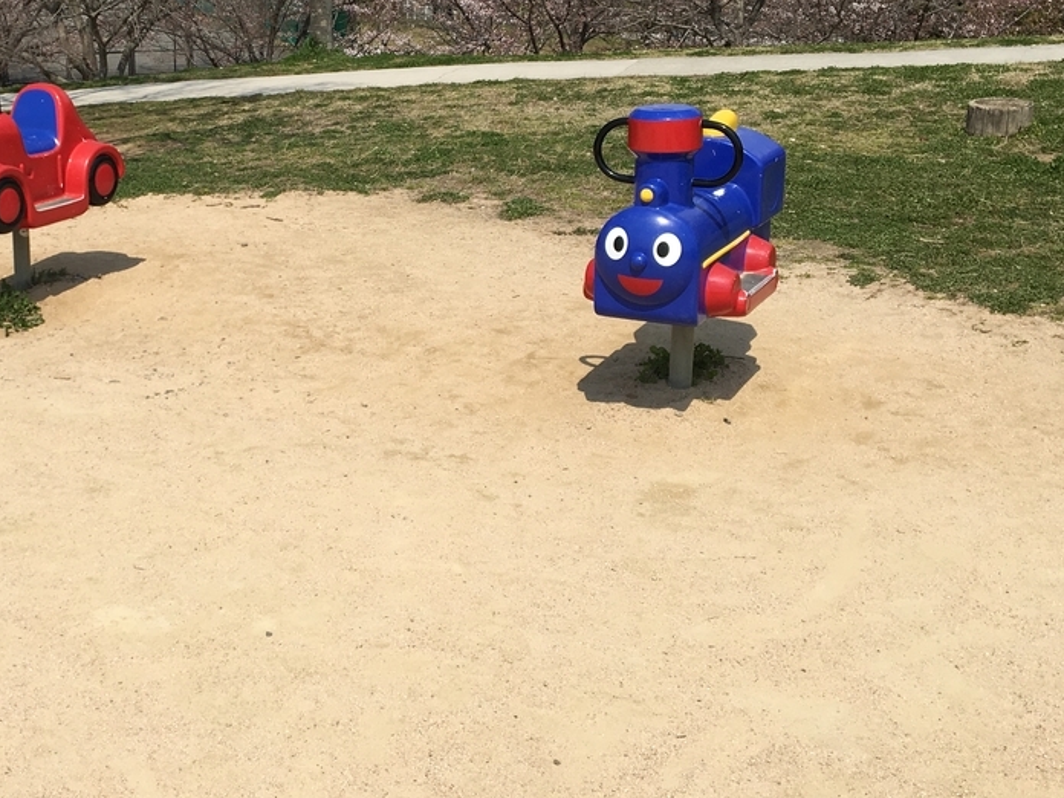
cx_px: 257
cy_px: 287
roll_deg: +0.2
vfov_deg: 29.0
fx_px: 1537
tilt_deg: -17.2
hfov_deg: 37.2
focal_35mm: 50
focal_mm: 4.15
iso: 25
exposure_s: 1/2959
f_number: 2.2
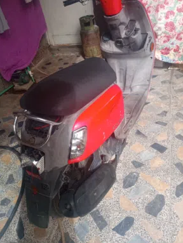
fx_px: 169
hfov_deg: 56.9
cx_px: 88
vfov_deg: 71.5
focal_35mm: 24
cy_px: 119
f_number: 1.8
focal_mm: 3.64
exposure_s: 1/375
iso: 102
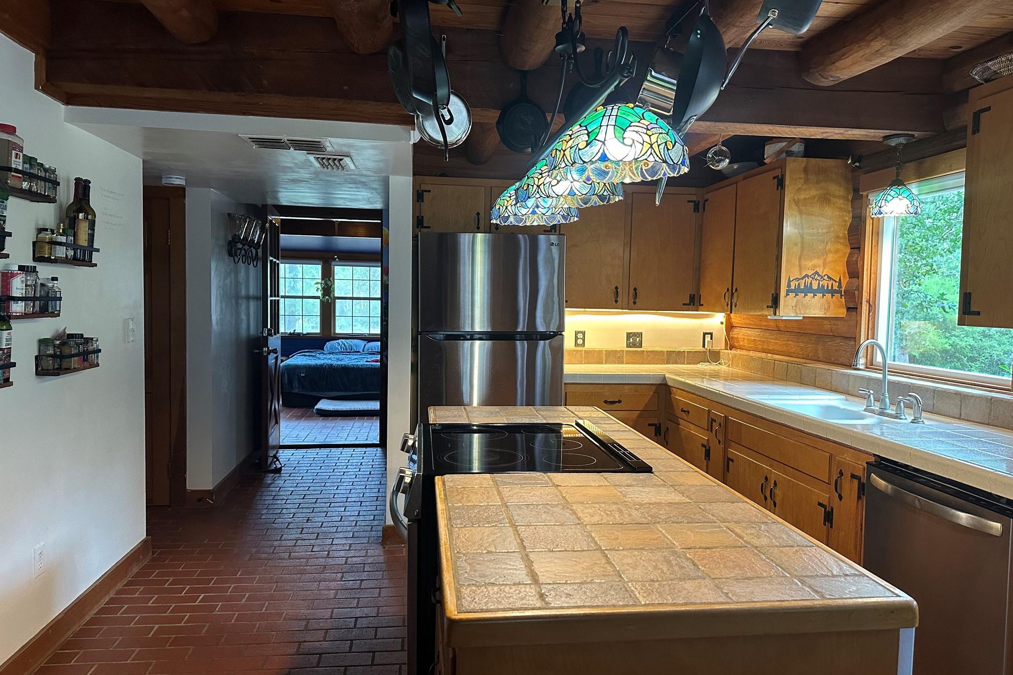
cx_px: 506
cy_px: 339
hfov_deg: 71.5
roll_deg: -1.3
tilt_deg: -2.8
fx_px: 703
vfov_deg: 51.3
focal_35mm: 25
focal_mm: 6.86
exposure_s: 1/60
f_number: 1.78
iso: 320
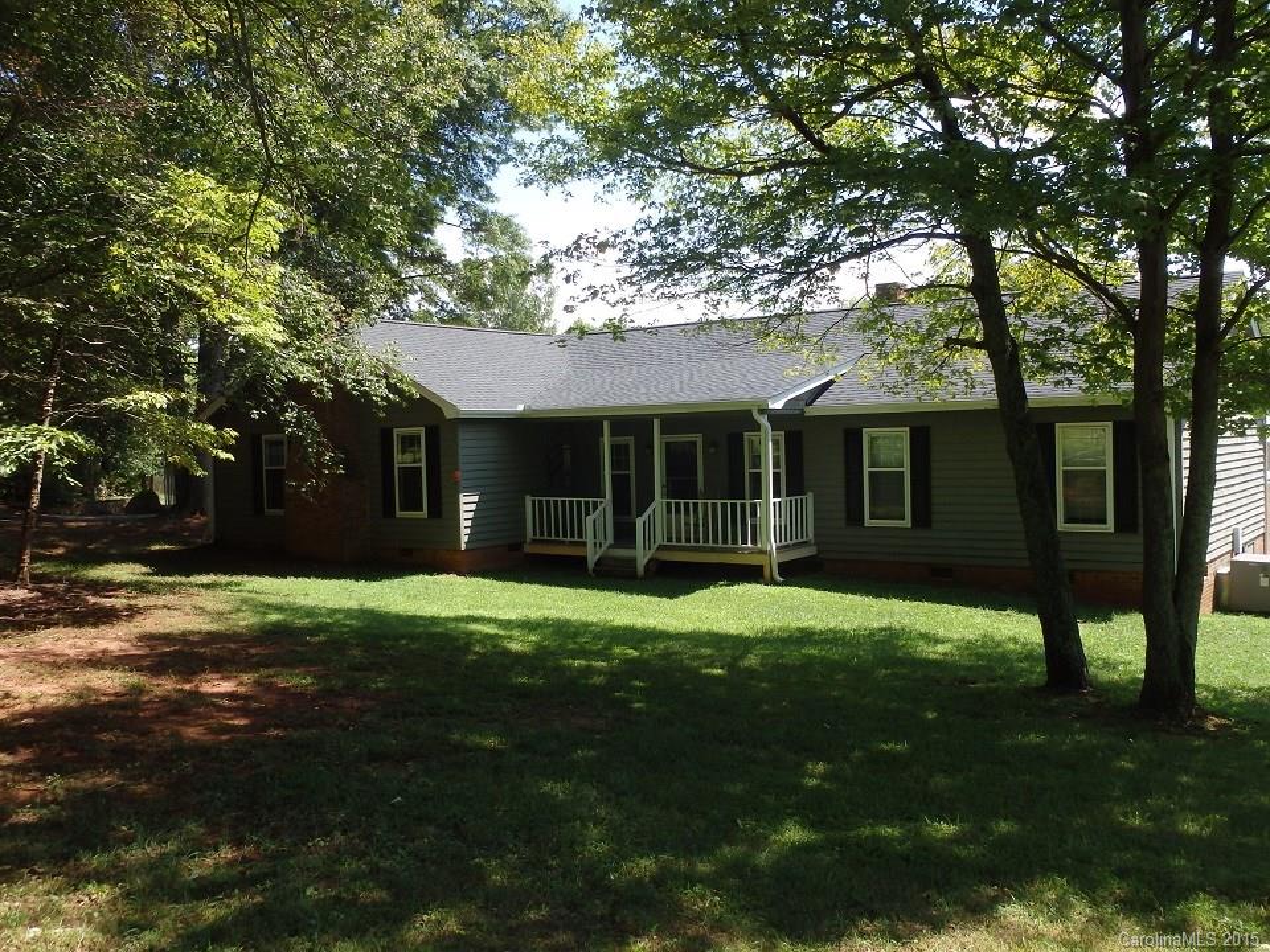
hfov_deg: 56.8
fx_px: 1174
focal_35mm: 32
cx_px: 635
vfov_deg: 44.2
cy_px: 476
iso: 125
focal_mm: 5.7
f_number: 4.2
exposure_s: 1/320
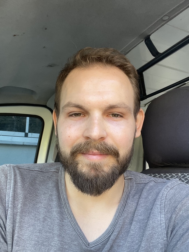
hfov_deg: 46.8
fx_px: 218
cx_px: 94
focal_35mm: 30
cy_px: 126
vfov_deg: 60.0
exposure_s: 1/106
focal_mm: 2.71
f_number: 2.2
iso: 100
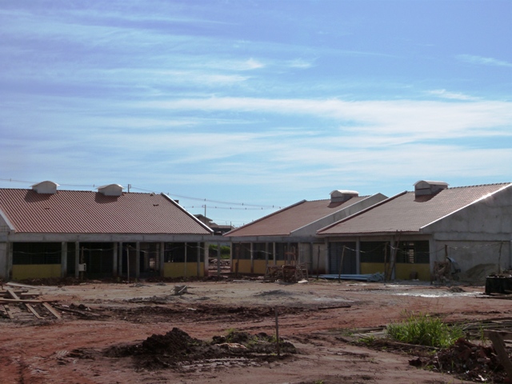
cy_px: 192
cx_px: 256
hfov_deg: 38.2
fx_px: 740
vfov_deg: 29.1
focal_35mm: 50
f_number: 5.6
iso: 160
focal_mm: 9
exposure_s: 1/1600
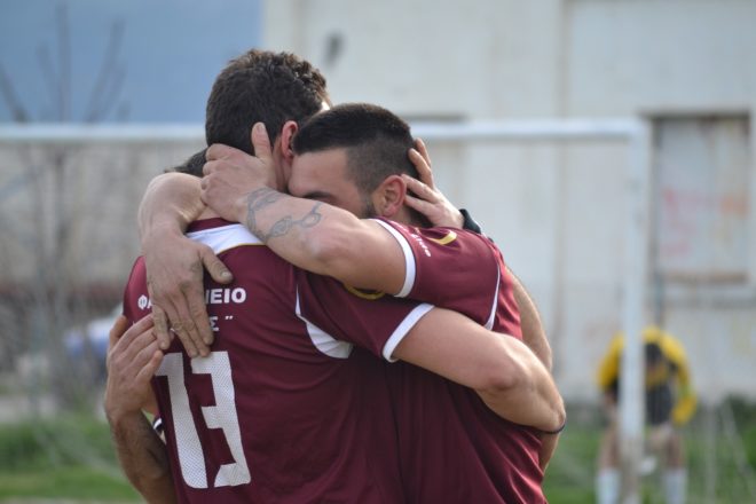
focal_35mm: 285
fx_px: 5985
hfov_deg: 7.2
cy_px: 252
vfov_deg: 4.8
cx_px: 378
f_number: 5.6
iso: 640
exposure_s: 1/500
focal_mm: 190
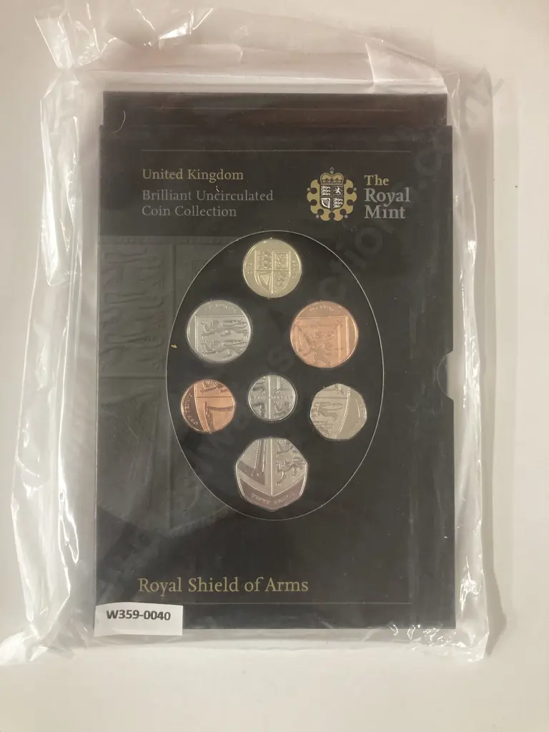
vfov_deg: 63.4
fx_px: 592
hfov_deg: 49.7
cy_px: 366
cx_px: 274
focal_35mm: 28
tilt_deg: -87.4
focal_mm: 3.99
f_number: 1.8
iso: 200
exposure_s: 1/50
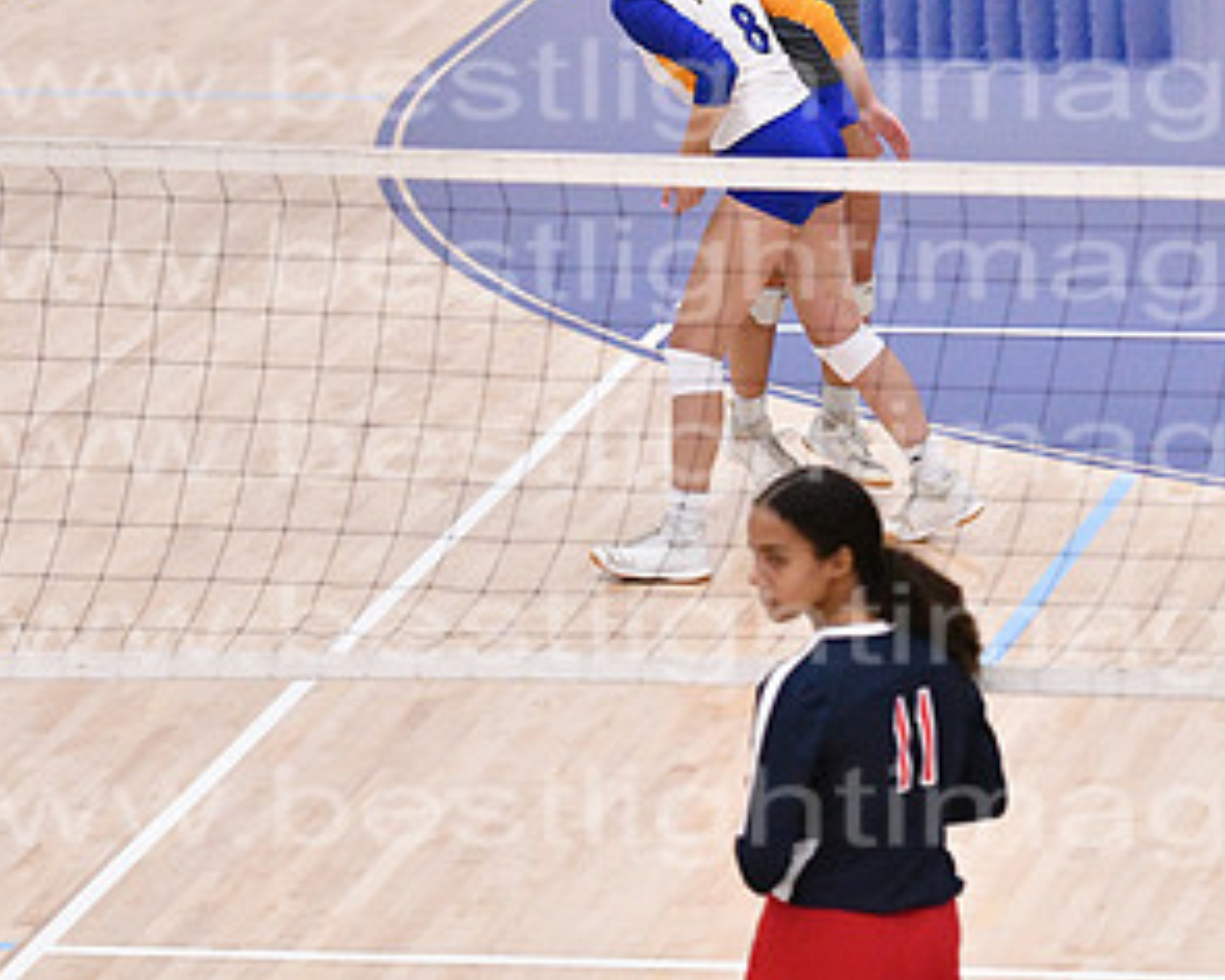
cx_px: 818
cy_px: 181
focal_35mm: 282
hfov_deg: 6.9
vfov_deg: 5.5
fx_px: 10224
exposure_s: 1/1000
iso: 6400
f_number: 3.2
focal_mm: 102
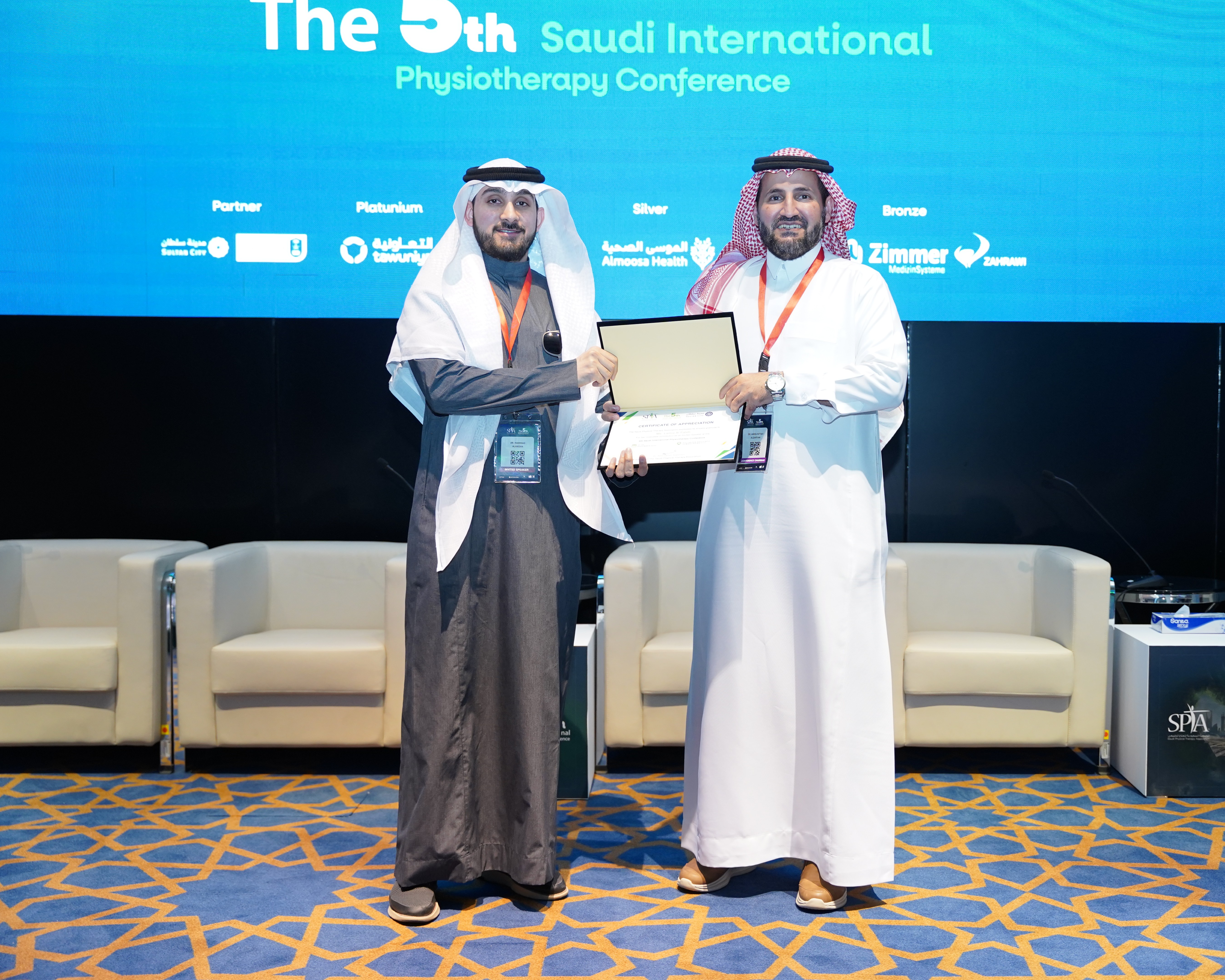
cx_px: 733
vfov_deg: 35.7
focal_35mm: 42
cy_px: 487
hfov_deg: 43.6
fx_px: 1523
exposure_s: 1/200
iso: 1600
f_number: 2.8
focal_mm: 37
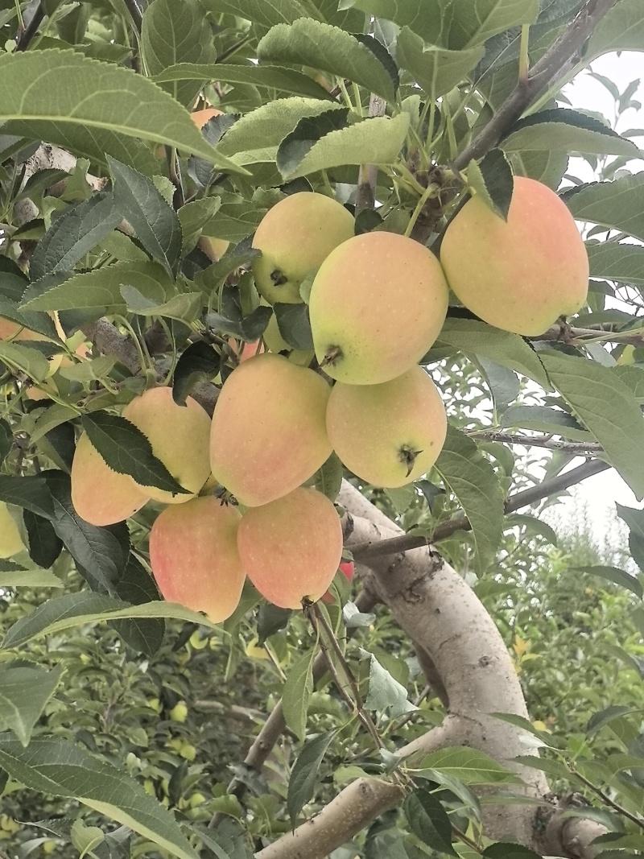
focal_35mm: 54
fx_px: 1340
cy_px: 430
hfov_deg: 27.0
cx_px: 322
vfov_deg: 35.5
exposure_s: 1/196
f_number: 4
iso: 50
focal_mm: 6.98
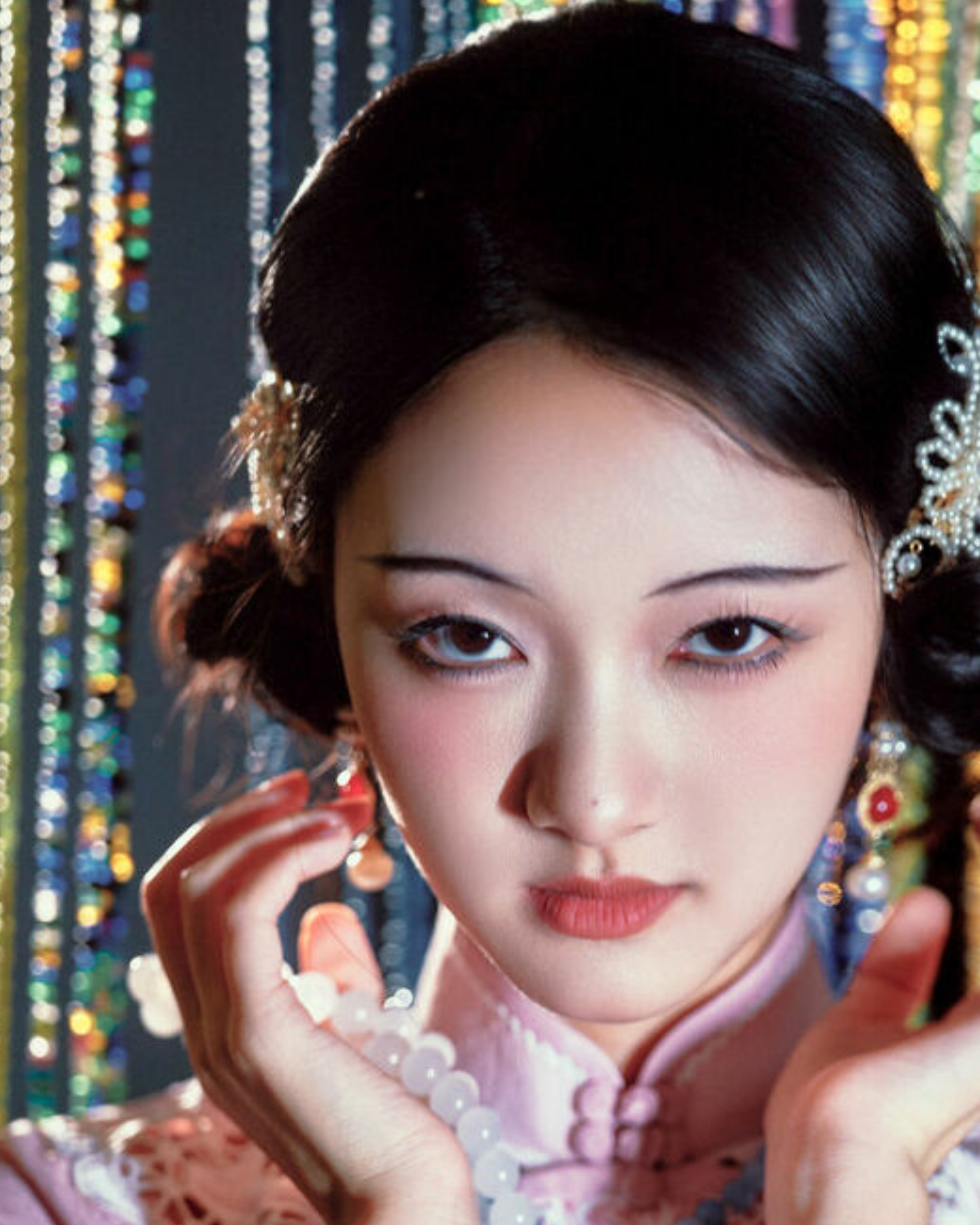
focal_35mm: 183
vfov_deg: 10.5
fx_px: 6635
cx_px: 569
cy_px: 1116
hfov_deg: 8.4
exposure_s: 1/40
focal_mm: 110
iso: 200
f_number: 2
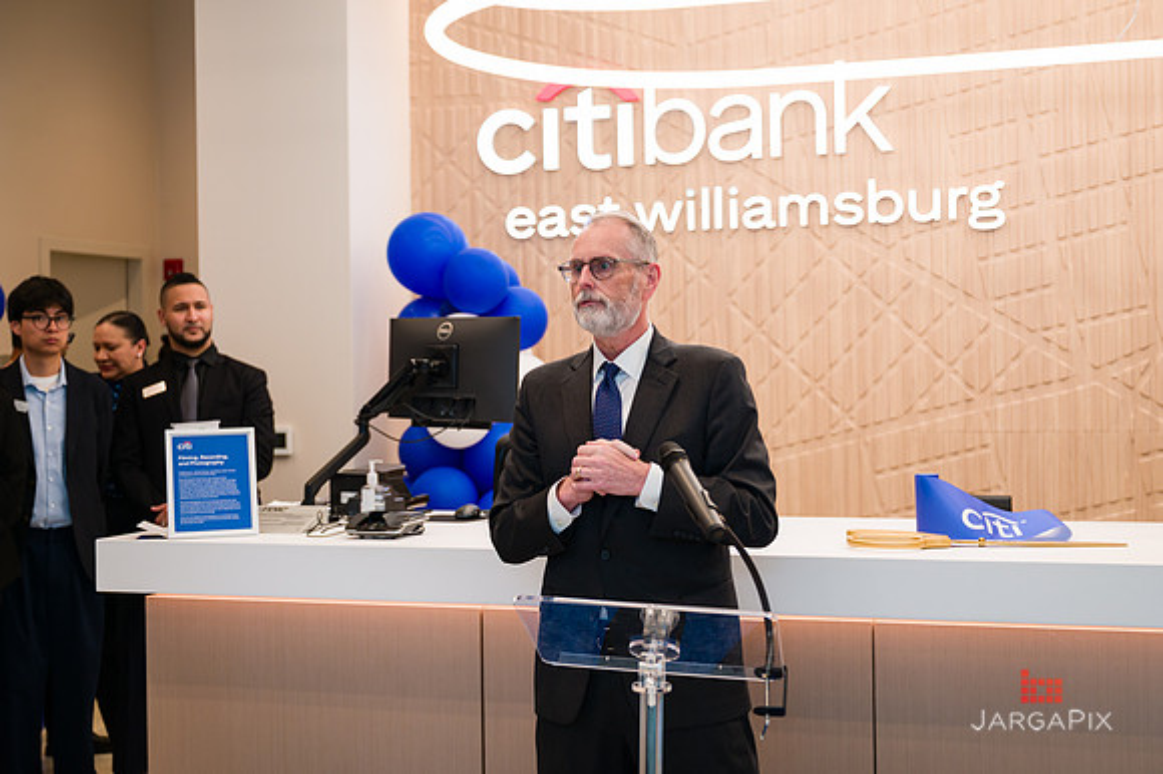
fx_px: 1561
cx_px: 609
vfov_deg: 27.8
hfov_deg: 40.9
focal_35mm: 48
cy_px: 369
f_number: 3.2
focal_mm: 46
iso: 400
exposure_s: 1/200
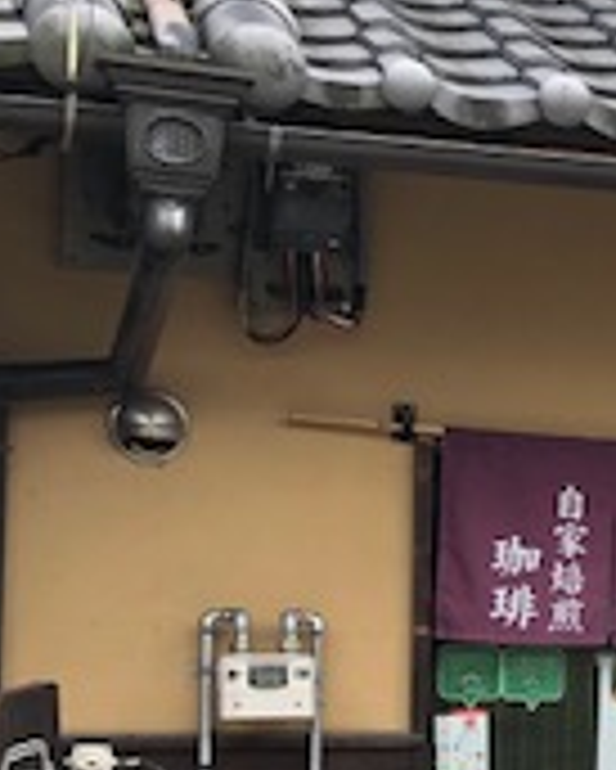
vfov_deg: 18.5
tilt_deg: +0.5
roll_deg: +0.2
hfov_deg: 12.9
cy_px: 662
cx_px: 1277
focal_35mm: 102
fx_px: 2322
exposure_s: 1/193
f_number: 1.8
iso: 20
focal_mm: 3.99
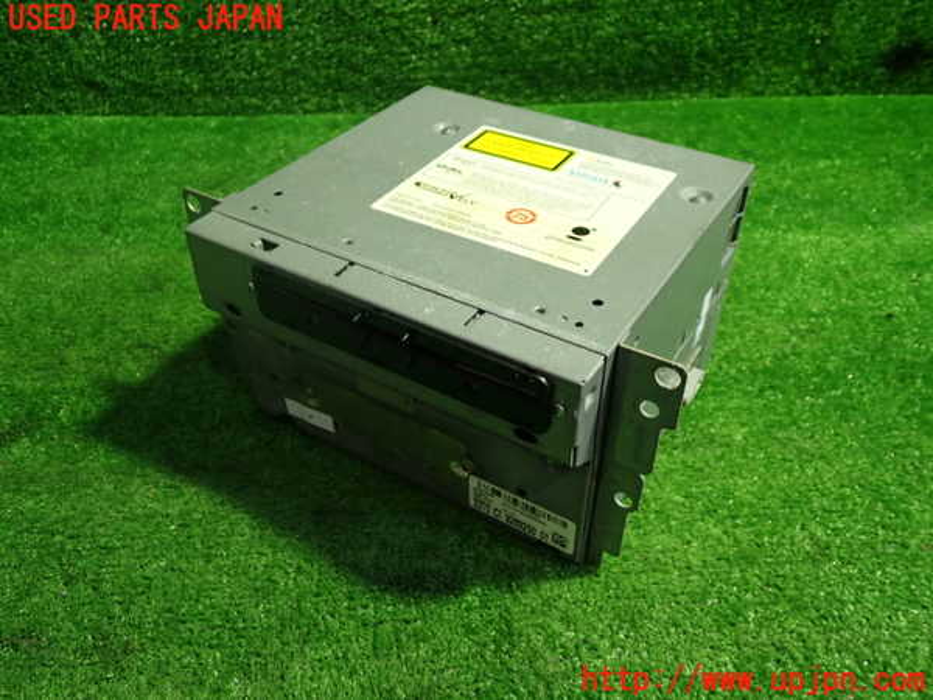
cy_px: 350
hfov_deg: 60.0
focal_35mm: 30
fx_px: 809
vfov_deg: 46.8
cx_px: 466
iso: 200
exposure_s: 1/30
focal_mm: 5.4
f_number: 2.3
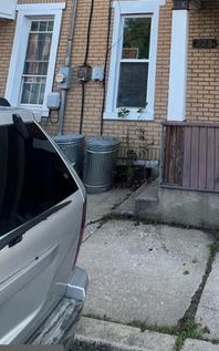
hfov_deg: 38.2
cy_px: 15
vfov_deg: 53.6
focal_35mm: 29
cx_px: 220
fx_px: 277
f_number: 1.8
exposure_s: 1/267
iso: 32
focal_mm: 1.57
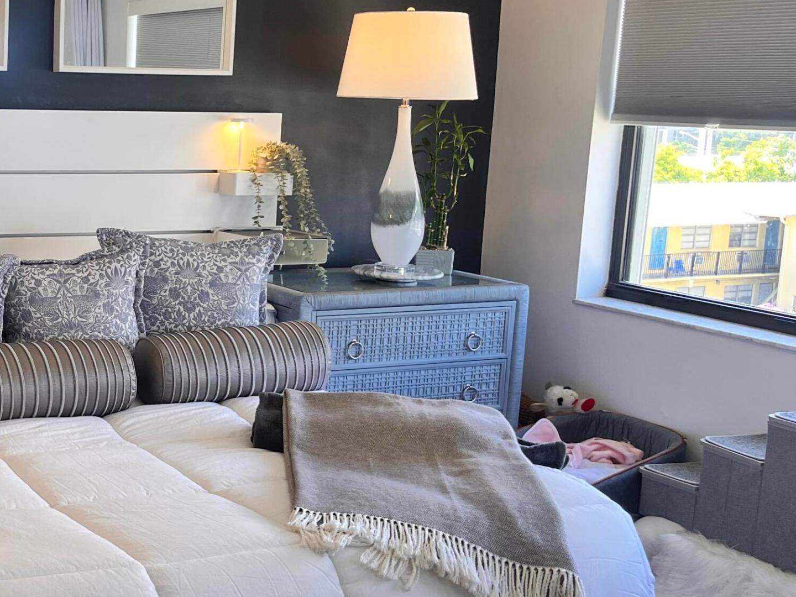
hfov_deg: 33.7
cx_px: 2
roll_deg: -0.8
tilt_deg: -8.1
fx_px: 1196
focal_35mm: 52
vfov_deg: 28.0
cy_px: 267
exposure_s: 1/120
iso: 64
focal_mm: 5.1
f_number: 1.6
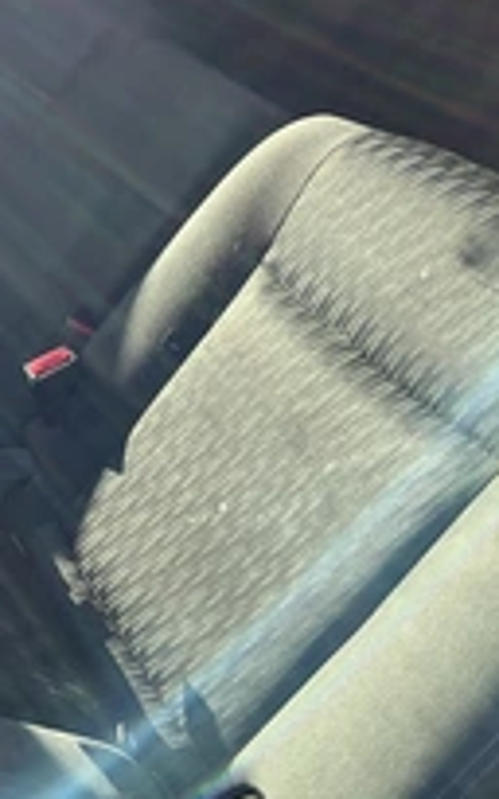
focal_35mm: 58
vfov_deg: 34.8
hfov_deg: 21.4
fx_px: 1263
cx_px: -31
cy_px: 265
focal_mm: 3
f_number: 1.8
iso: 40
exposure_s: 1/122
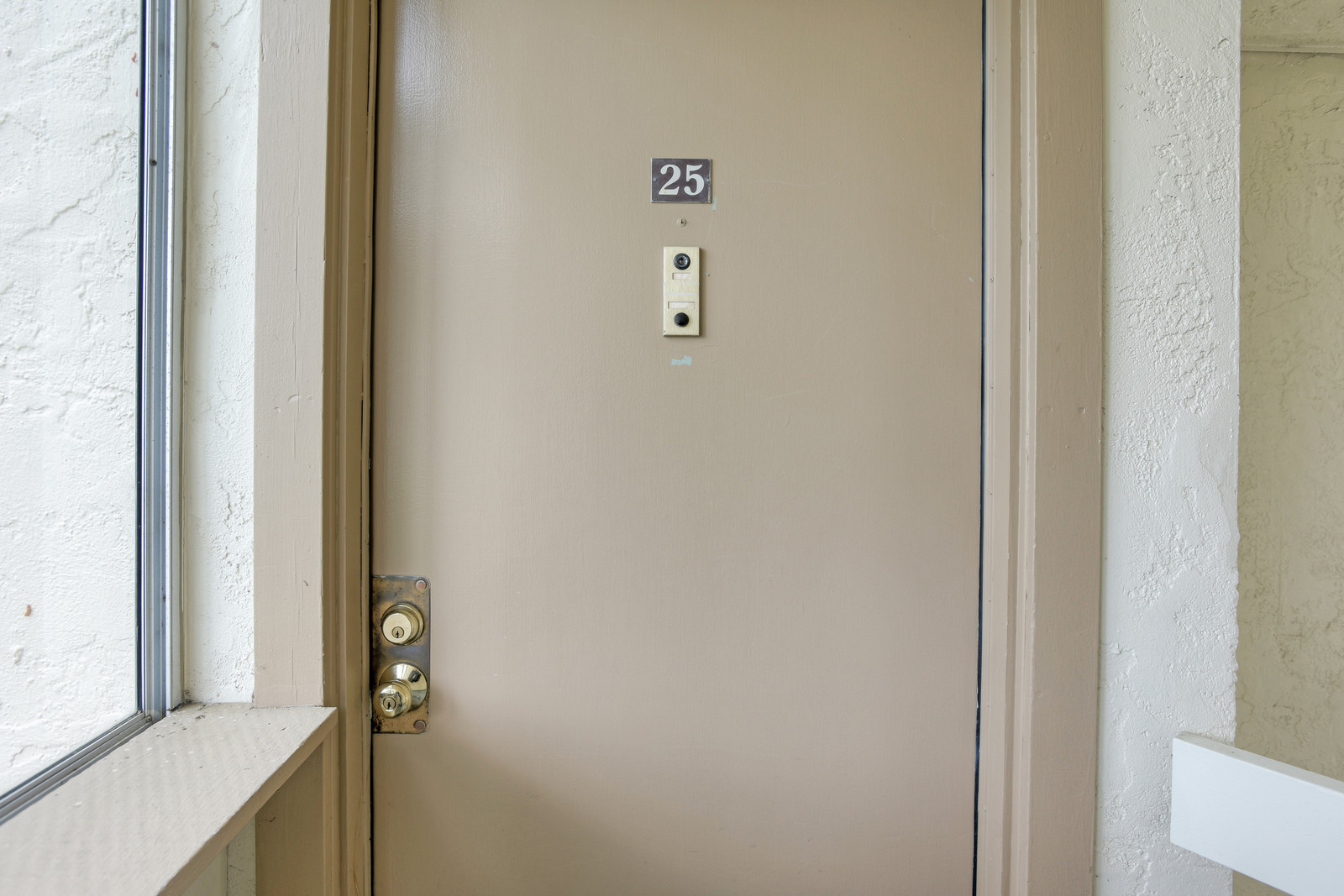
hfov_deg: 84.0
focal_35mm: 20
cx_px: 672
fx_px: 747
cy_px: 448
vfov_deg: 61.9
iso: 100
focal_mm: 20
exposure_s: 1/10
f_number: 8
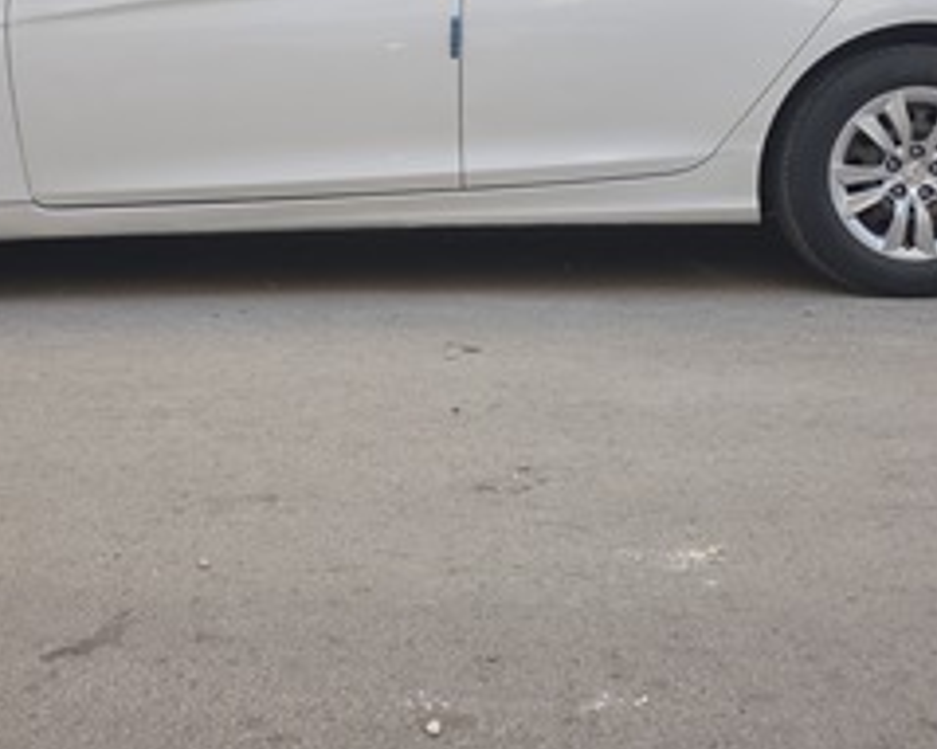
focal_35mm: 43
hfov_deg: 42.9
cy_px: 167
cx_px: 425
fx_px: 1192
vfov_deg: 34.0
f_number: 1.7
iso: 12
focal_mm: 6.3
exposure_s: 1/151
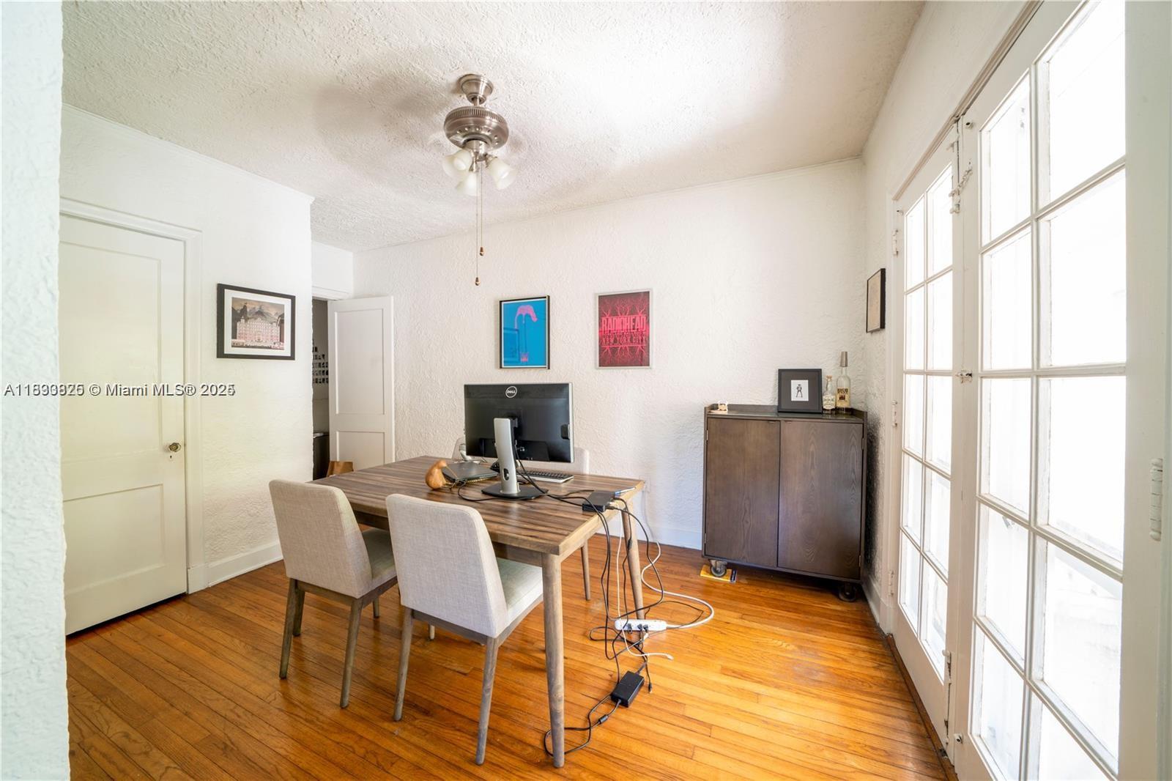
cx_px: 586
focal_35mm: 12
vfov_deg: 90.0
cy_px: 390
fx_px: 391
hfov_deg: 112.6
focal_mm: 12
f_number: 11
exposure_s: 8
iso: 100
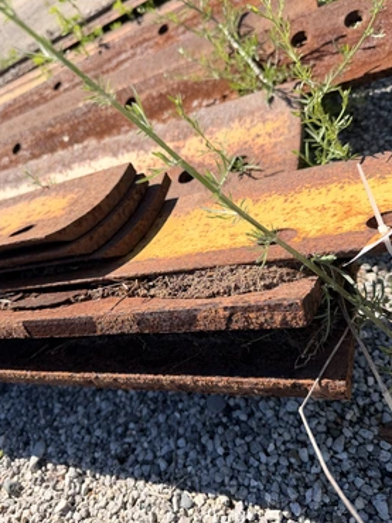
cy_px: 241
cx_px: 192
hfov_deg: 53.1
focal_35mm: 26
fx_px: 392
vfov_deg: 67.2
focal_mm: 6.76
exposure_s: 1/3021
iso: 80
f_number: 1.78
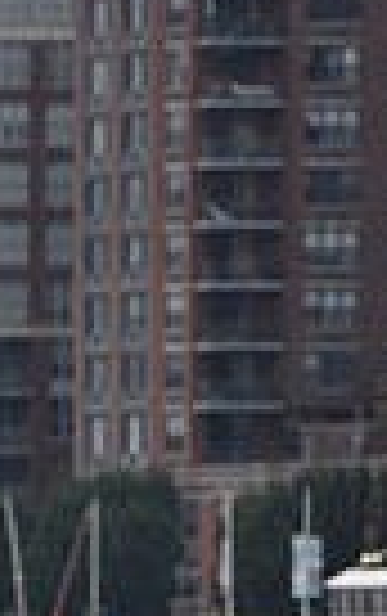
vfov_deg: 2.4
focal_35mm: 861
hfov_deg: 1.5
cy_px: 731
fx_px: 14484
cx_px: -868
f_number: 6.3
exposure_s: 1/800
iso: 400
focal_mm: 200
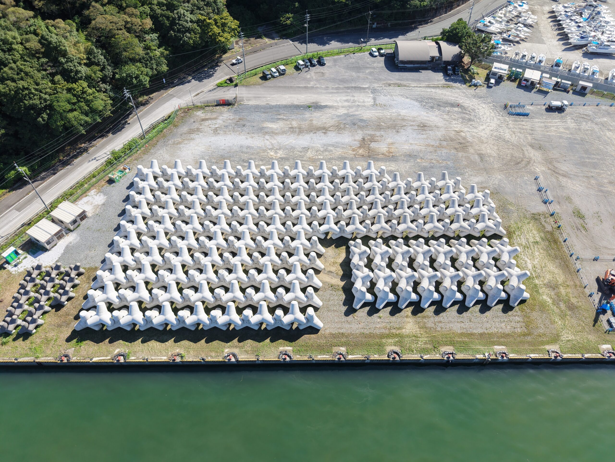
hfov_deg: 71.6
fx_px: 426
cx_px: 308
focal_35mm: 24
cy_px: 231
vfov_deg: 56.8
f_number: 1.8
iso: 250
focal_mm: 8.67
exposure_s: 1/2500
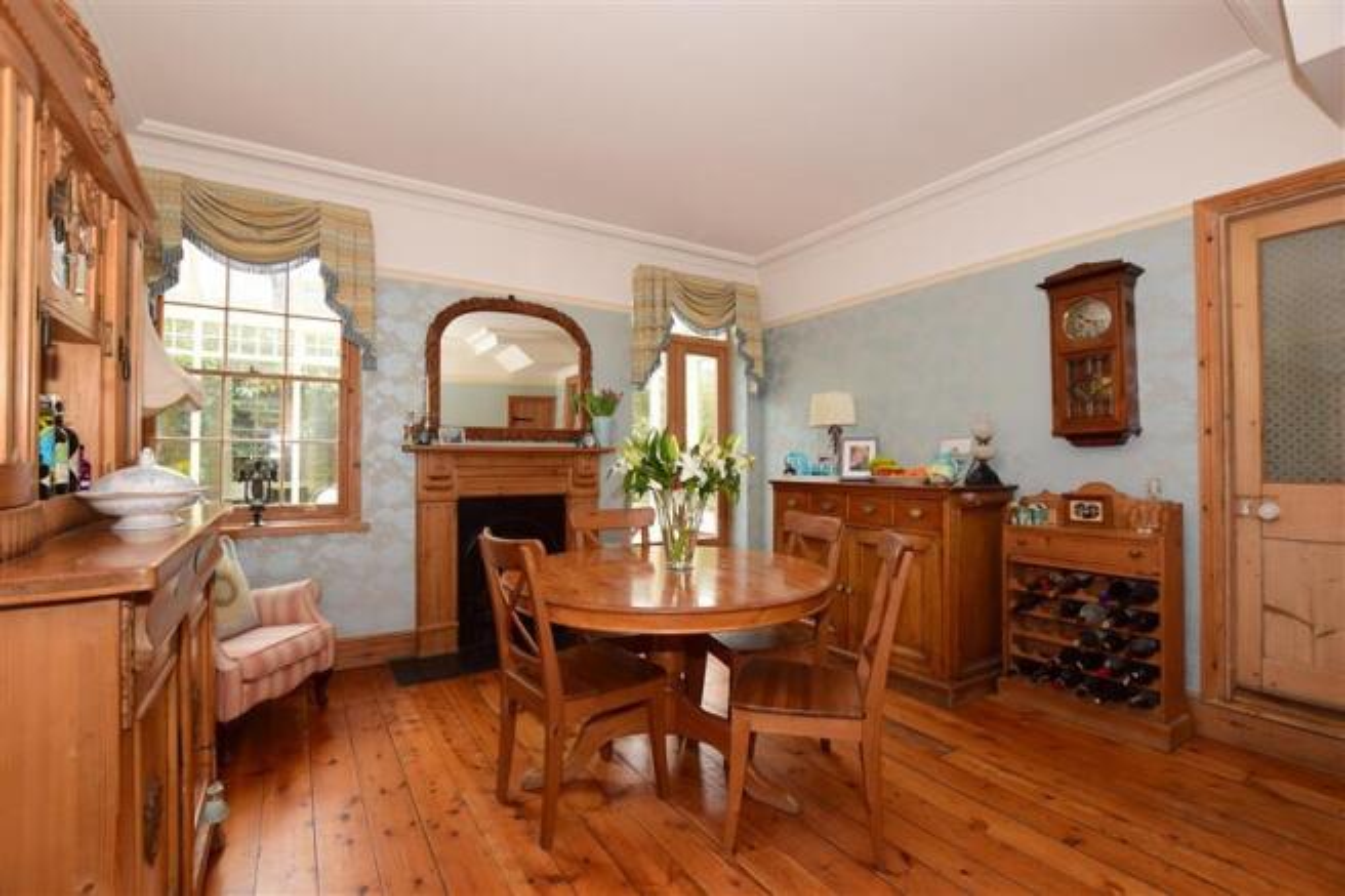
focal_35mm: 15
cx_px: 672
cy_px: 448
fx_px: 560
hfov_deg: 100.4
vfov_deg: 77.3
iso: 400
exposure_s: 1/60
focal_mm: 10
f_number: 5.6
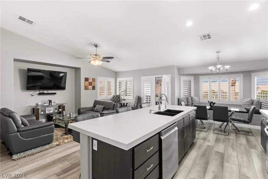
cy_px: 90
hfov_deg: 93.3
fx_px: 127
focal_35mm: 17
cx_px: 134
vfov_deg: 70.5
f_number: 8
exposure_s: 1/8
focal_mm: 17
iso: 400
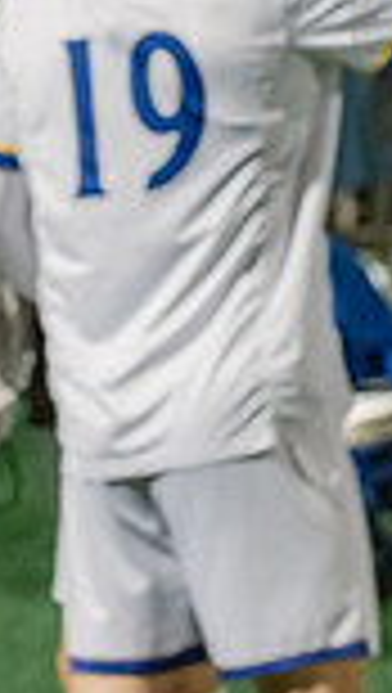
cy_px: -34
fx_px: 5083
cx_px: 1149
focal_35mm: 276
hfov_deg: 4.3
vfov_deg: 7.8
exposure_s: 1/320
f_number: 4.5
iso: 2500
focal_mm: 70
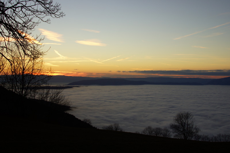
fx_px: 268
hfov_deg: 46.4
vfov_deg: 31.9
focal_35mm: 42
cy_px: 76
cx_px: 115
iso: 100
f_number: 6.3
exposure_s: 1/80
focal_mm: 28
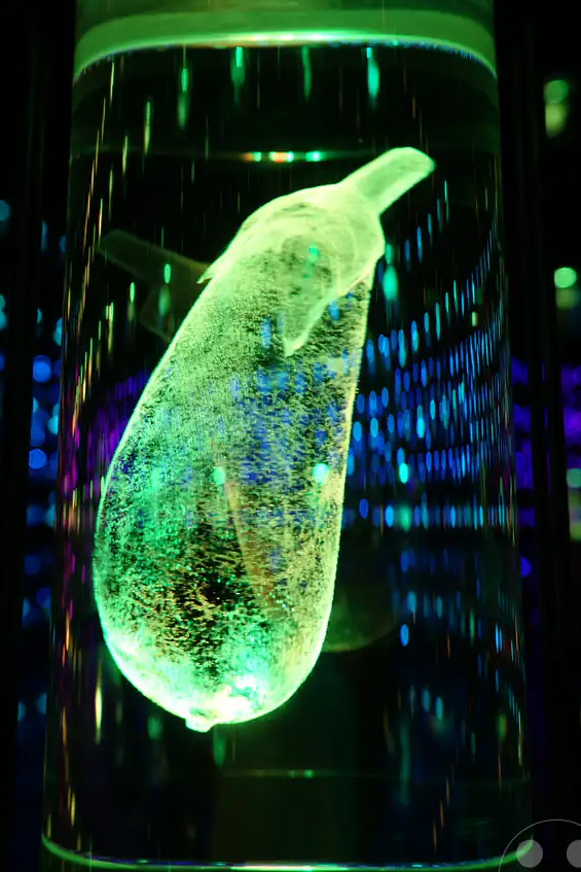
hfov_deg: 45.0
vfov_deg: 63.6
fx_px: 702
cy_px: 413
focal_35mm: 29
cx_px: 272
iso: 160
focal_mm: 8.82
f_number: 2.5
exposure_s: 1/30
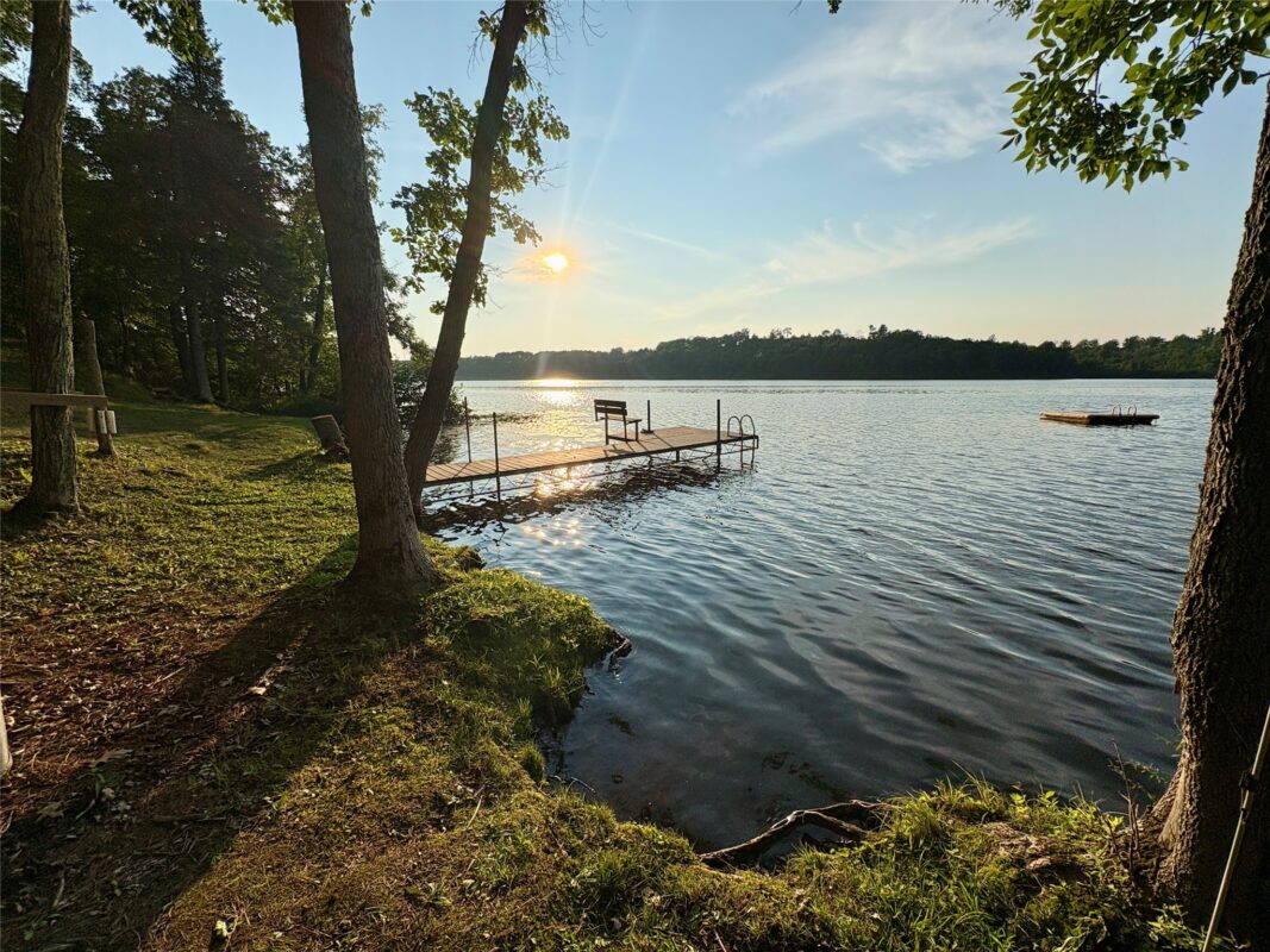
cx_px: 635
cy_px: 476
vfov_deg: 85.7
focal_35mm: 14
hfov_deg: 102.1
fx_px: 514
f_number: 2.2
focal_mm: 2.22
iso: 50
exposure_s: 1/3390
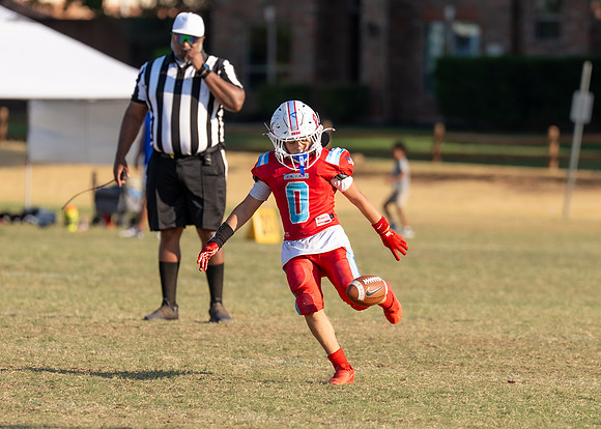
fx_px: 7162
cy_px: 217
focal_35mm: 420
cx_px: 338
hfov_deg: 4.8
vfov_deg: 3.4
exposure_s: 1/1600
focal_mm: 200
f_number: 3.2
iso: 125
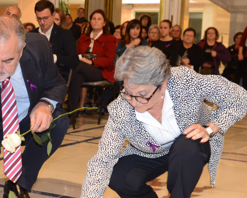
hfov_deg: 20.0
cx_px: 5
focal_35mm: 93
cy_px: 108
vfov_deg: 16.5
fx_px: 680
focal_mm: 35
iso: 1600
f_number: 4
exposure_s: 1/50
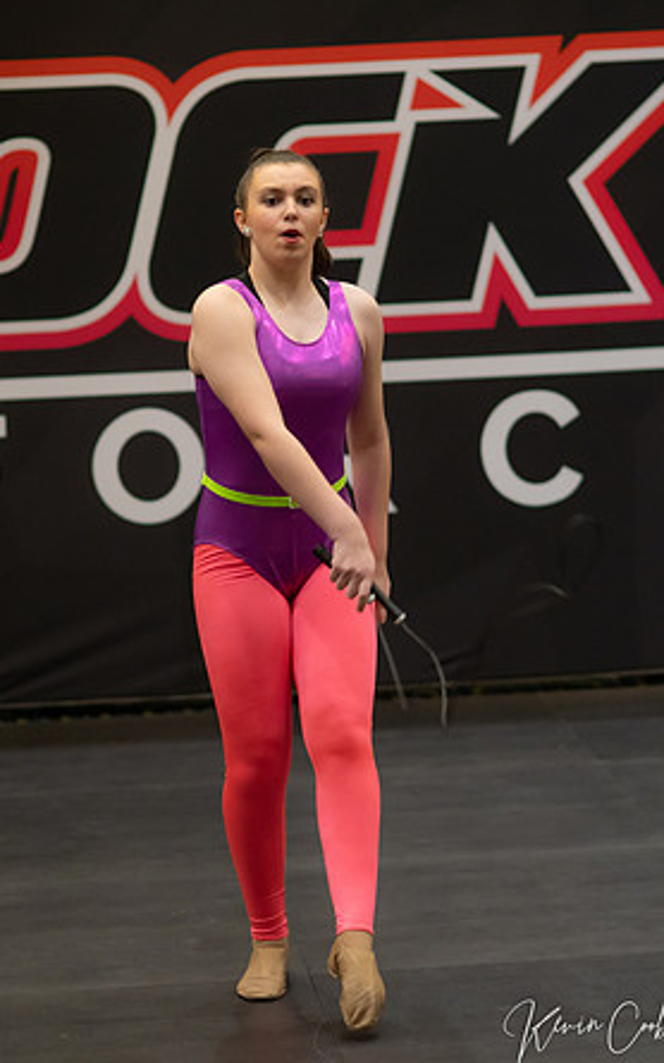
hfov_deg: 10.0
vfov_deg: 15.9
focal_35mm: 131
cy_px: 530
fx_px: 3794
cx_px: 320
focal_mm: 85
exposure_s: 1/640
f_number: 2
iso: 1600
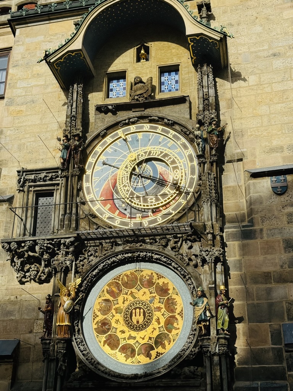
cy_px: 196
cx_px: 146
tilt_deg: +24.0
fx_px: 542
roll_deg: -0.7
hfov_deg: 30.3
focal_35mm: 48
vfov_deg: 39.7
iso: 80
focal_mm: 6.86
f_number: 1.78
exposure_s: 1/10526
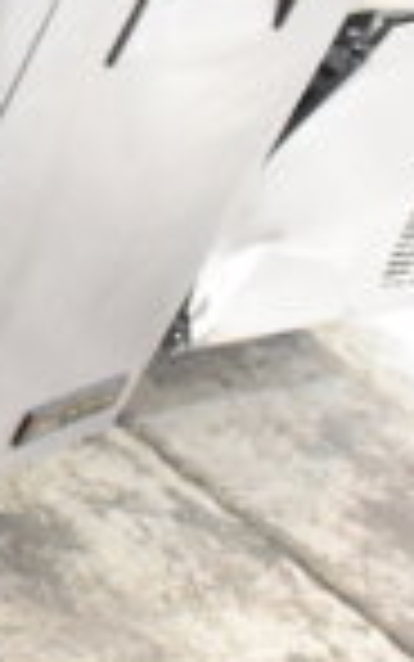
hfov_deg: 9.4
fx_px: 2056
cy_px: 205
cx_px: -783
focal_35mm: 114
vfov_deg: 18.2
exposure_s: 1/100
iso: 6400
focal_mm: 18
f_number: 5
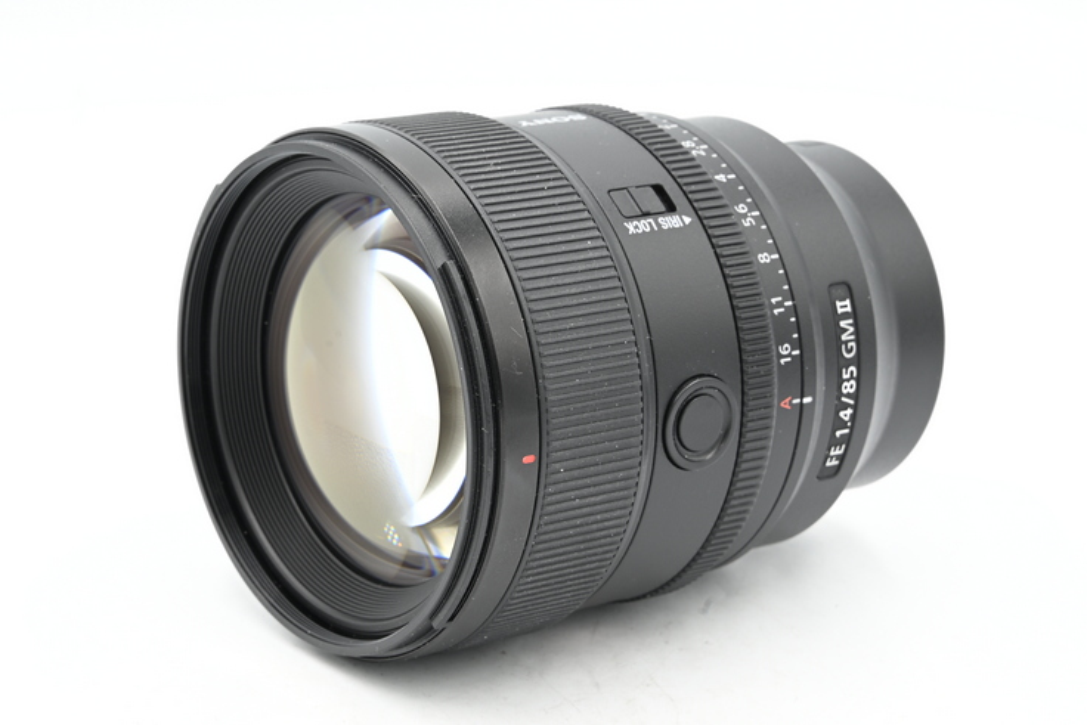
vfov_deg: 18.2
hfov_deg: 27.0
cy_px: 362
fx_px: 2265
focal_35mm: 75
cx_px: 544
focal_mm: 75
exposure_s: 1/13
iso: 200
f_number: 16
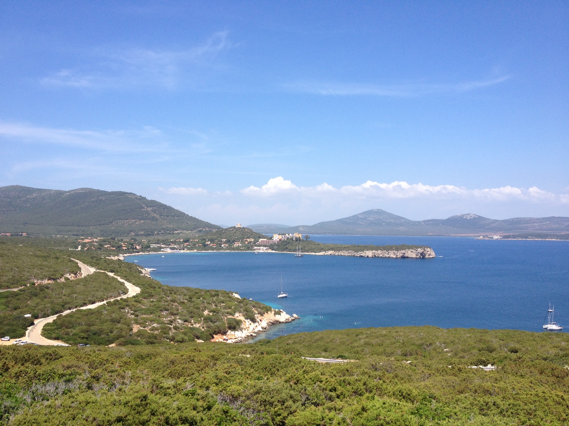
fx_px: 575
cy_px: 213
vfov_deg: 40.7
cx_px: 284
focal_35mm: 35
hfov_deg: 52.6
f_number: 2.4
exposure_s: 1/1577
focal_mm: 4.28
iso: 50
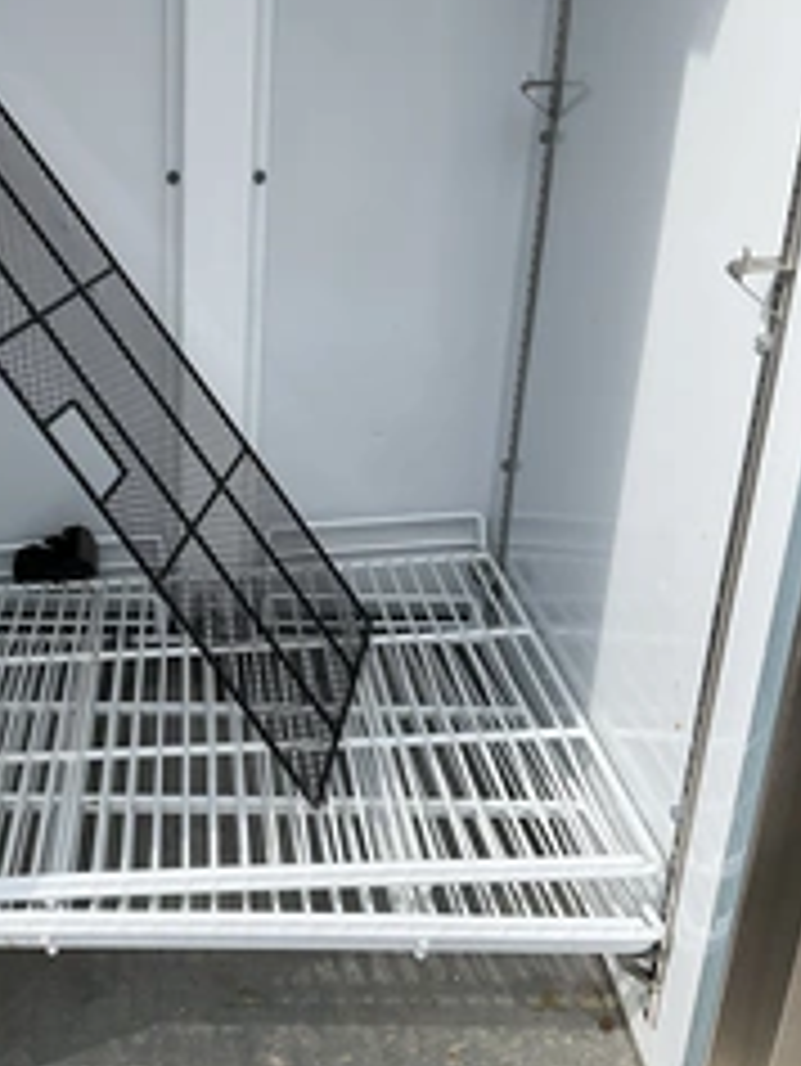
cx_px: 153
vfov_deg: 38.9
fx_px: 1510
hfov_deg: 29.0
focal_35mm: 49
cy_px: 531
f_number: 1.8
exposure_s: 1/2141
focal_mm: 3
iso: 25
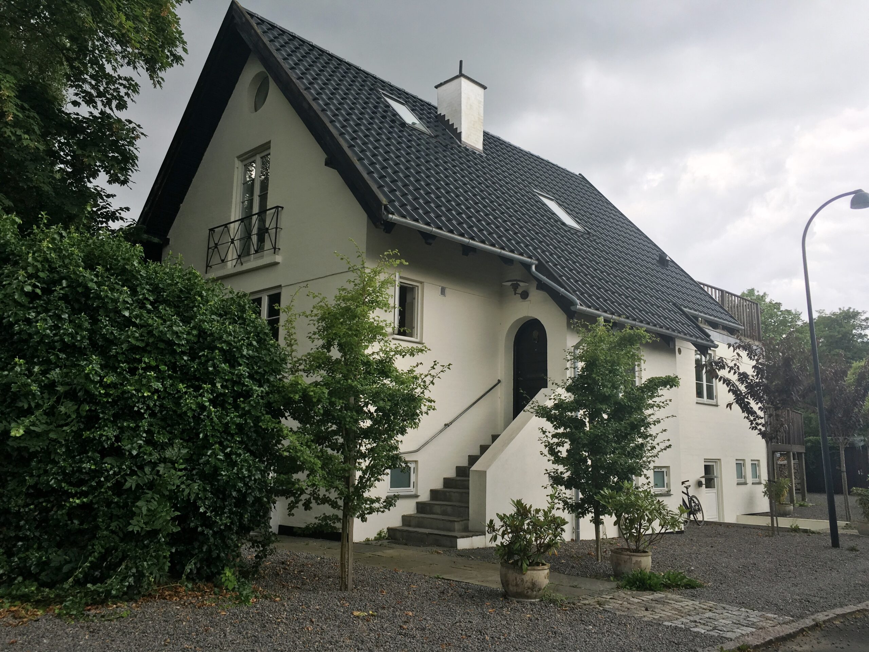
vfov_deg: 48.2
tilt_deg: +10.0
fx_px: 728
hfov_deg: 61.7
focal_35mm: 29
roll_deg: -0.5
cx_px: 434
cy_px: 326
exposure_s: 1/439
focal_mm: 4.15
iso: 25
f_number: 2.2
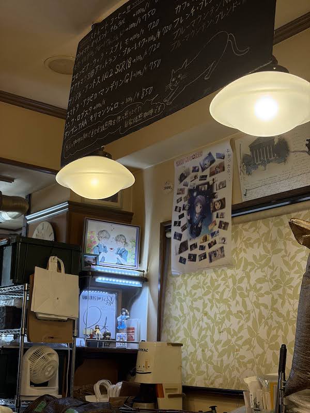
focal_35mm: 52
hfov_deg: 28.0
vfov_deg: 36.8
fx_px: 621
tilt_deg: +13.3
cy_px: 206
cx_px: 155
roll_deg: -2.2
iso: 160
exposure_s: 1/120
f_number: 1.6
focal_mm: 5.96
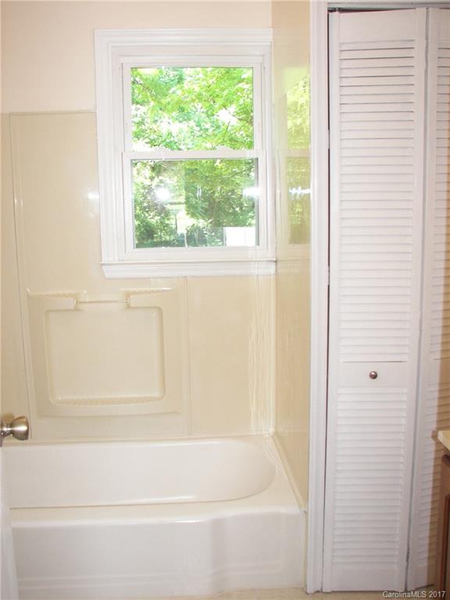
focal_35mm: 36
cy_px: 300
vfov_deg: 51.4
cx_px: 225
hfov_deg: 39.7
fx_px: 624
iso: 125
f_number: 2.8
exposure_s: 1/30
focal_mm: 6
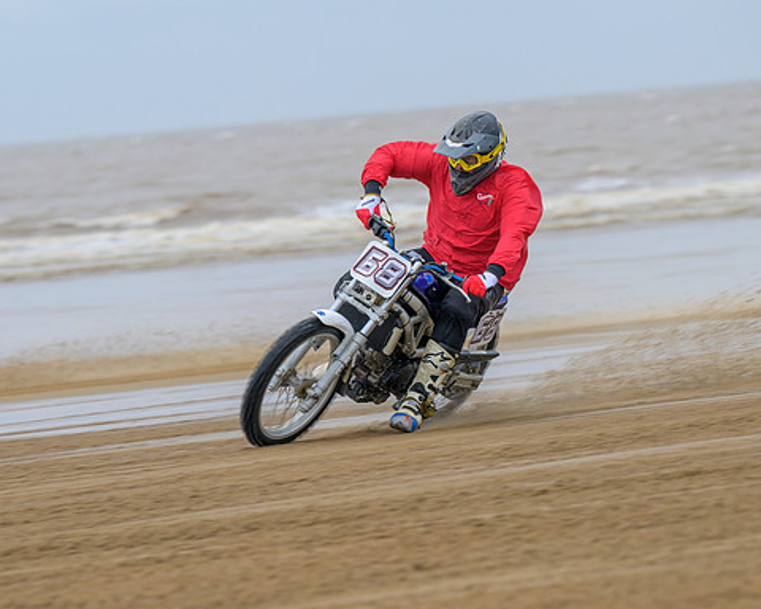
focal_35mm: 246
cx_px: 392
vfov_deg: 6.3
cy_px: 304
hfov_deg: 7.9
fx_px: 5541
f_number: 4
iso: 250
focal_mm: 145
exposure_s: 1/400
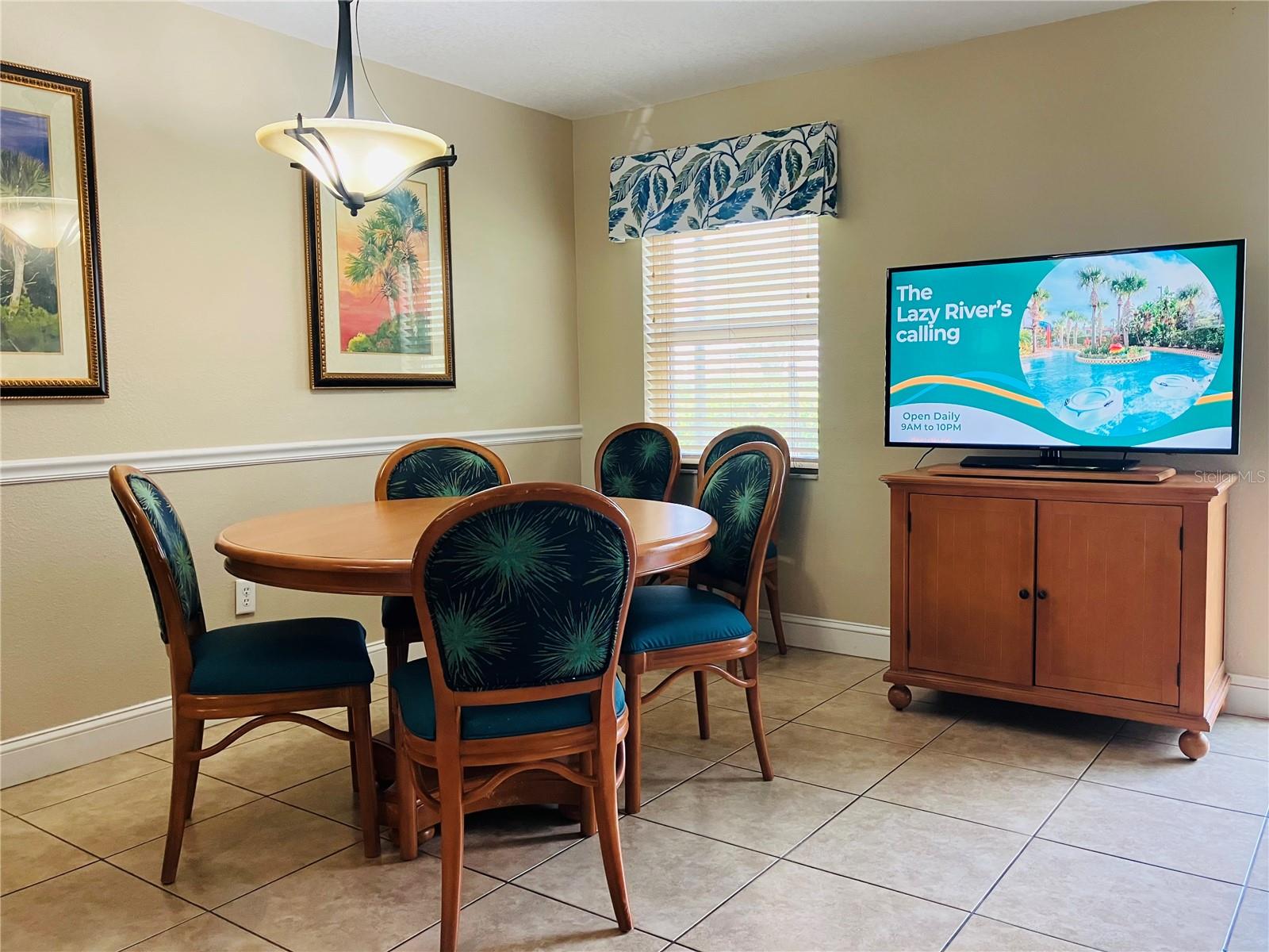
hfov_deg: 63.4
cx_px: 634
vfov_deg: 49.7
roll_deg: +1.3
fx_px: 1026
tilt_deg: -4.7
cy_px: 476
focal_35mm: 28
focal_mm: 3.99
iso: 125
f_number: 1.8
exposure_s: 1/60
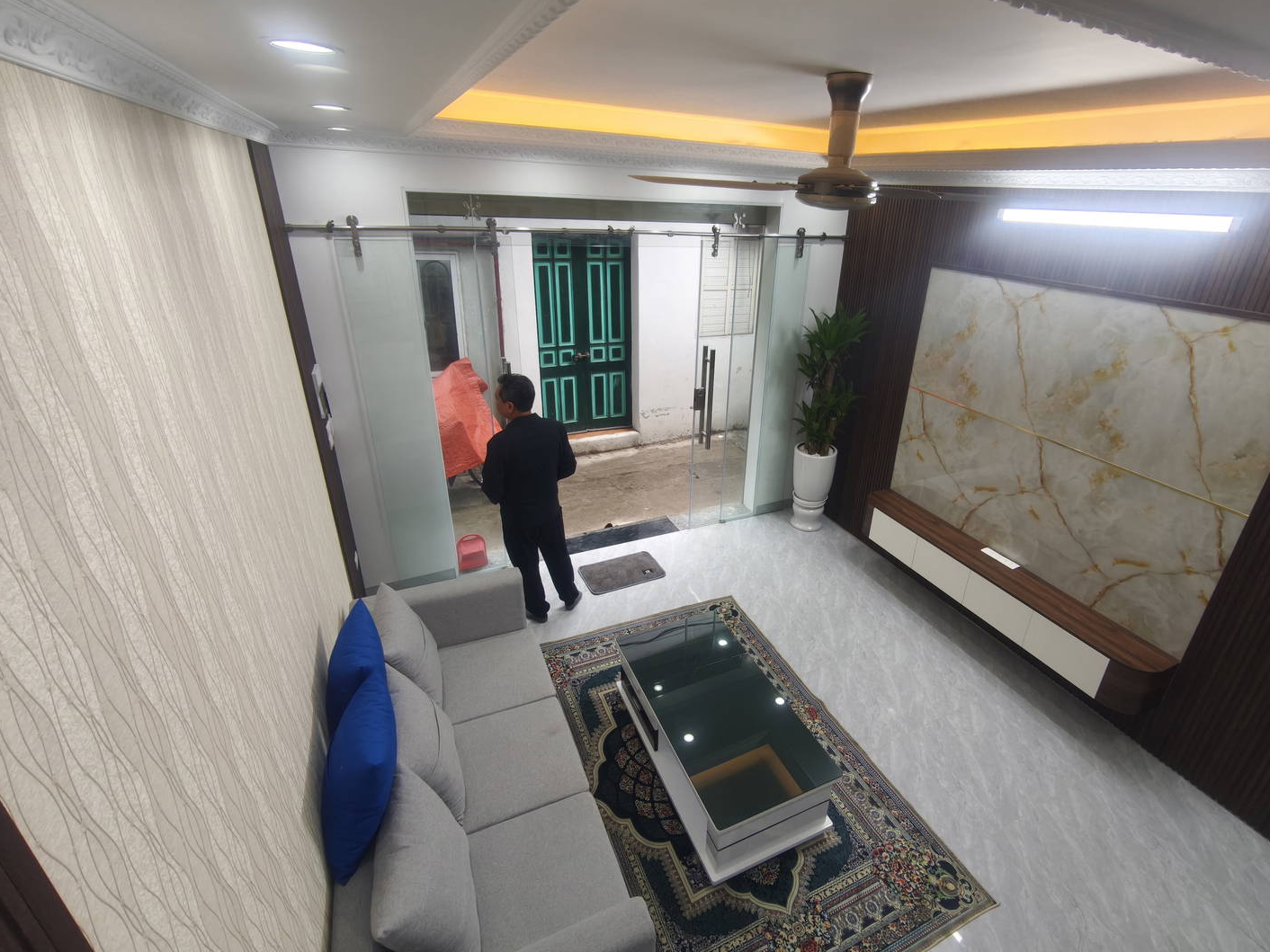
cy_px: 463
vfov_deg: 74.7
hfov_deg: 90.6
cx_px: 708
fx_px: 624
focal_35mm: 17
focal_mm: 1.91
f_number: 2.2
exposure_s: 1/33.3
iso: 200
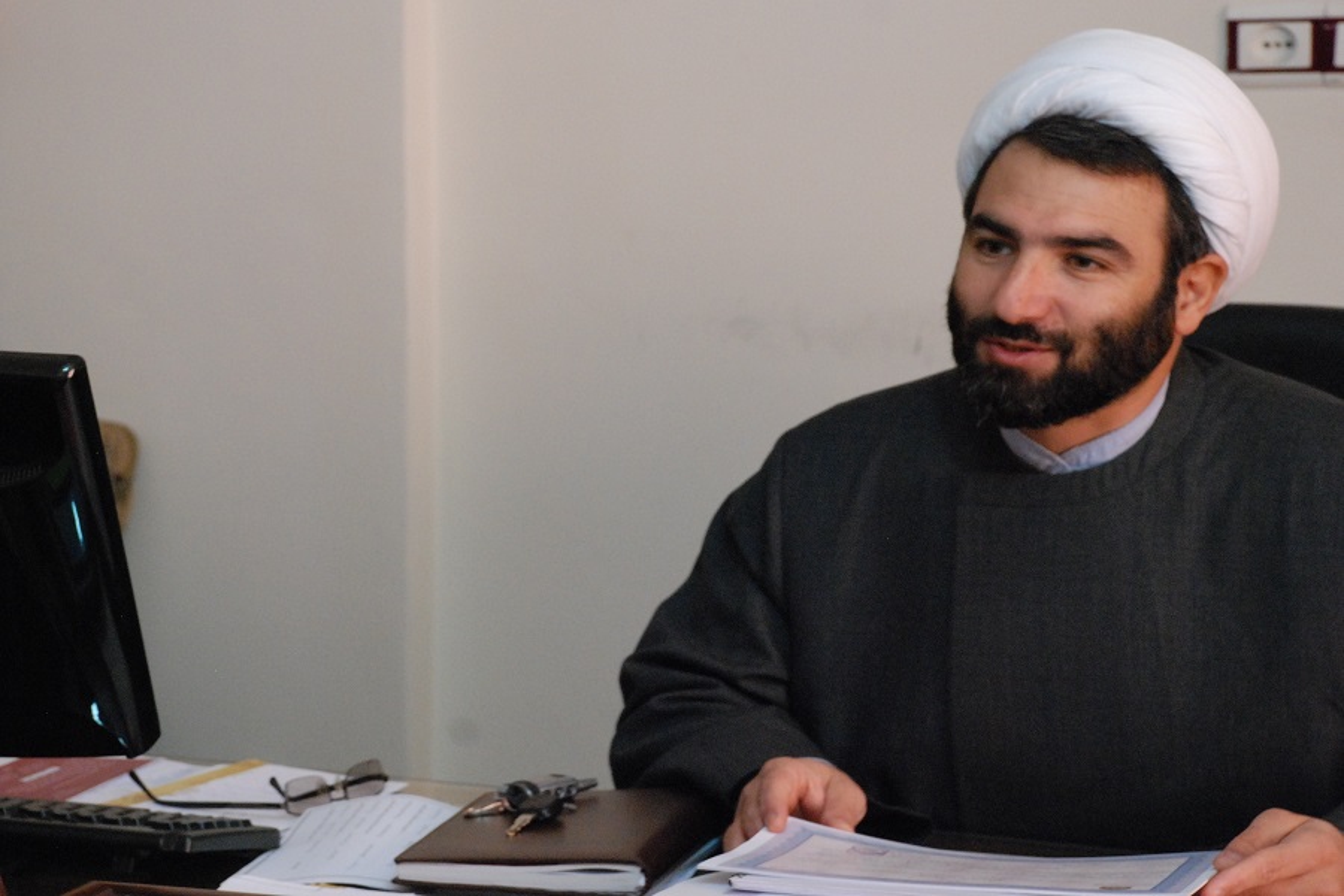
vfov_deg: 12.2
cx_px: 672
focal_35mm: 112
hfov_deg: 18.2
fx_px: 4200
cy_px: 448
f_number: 5.6
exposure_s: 1/30
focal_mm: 75
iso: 1600
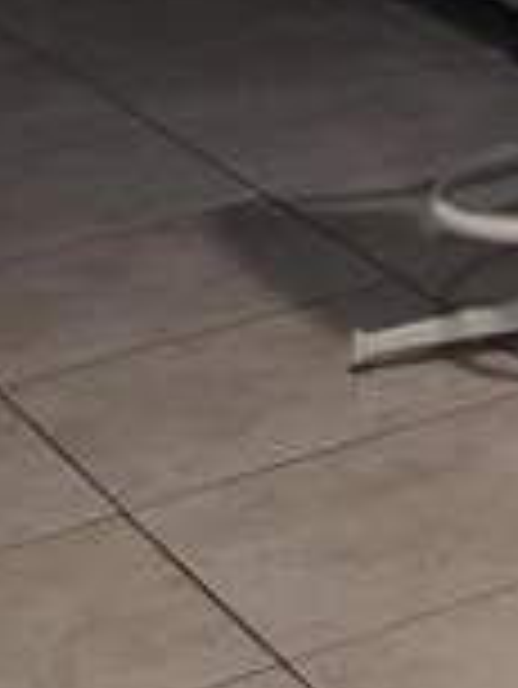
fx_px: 3188
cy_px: -369
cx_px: 1428
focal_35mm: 160
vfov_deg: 11.8
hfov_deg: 8.2
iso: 125
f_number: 1.7
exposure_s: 1/24
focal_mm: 6.3
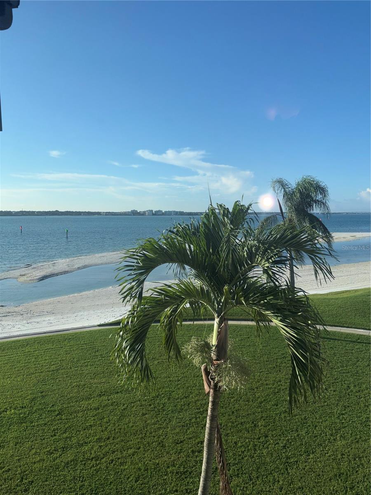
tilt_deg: -5.0
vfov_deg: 67.3
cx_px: 186
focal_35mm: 26
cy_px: 248
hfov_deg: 53.1
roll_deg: +0.5
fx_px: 372
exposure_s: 1/2451
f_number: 1.6
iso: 32
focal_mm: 5.96
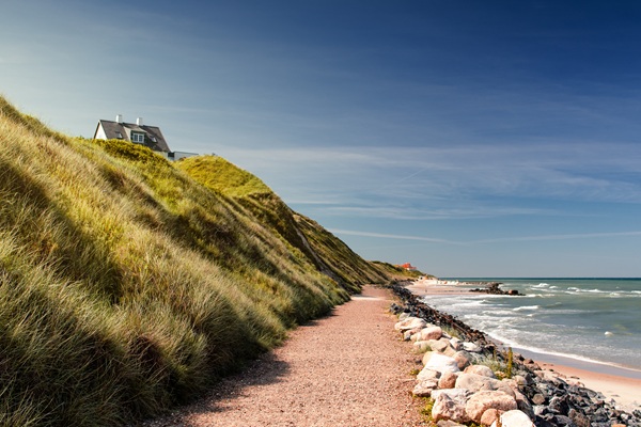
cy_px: 214
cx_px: 320
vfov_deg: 36.9
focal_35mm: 36
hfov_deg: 53.1
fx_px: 641
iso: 100
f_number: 2.8
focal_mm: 24
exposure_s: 1/1000
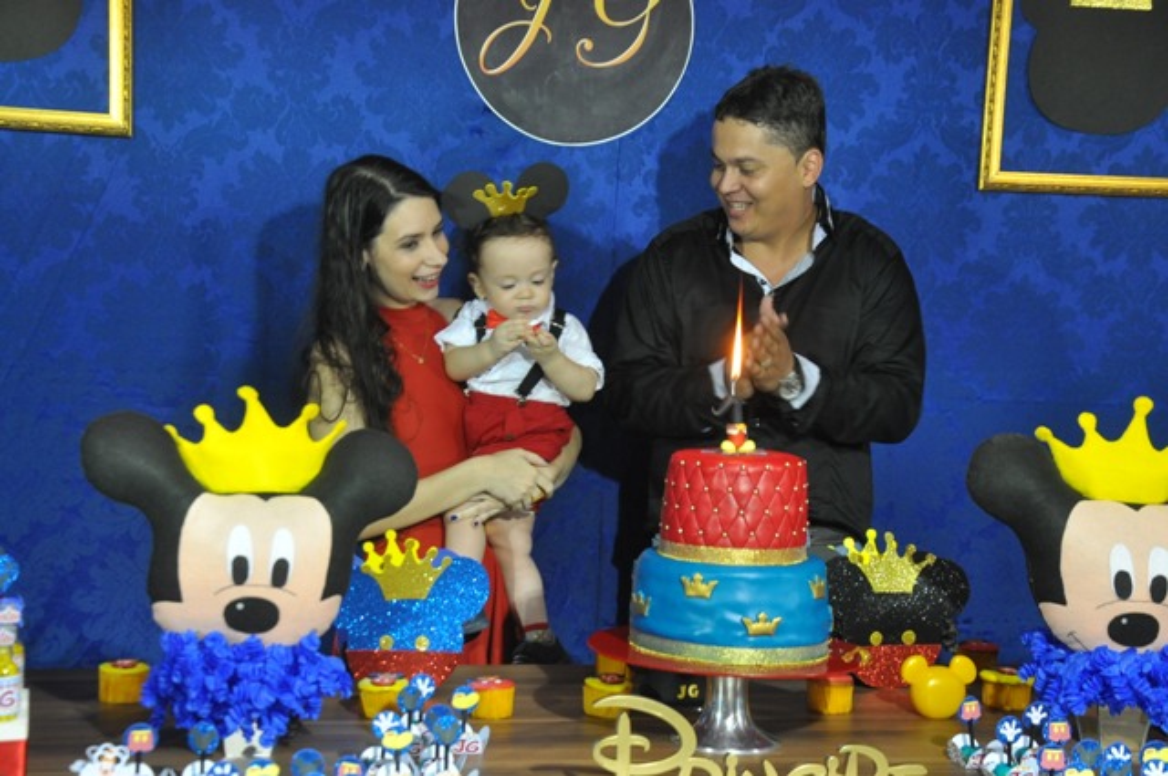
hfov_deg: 31.9
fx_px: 2041
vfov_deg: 21.5
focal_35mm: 63
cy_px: 388
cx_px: 584
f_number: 6.3
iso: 800
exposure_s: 1/40
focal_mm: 42
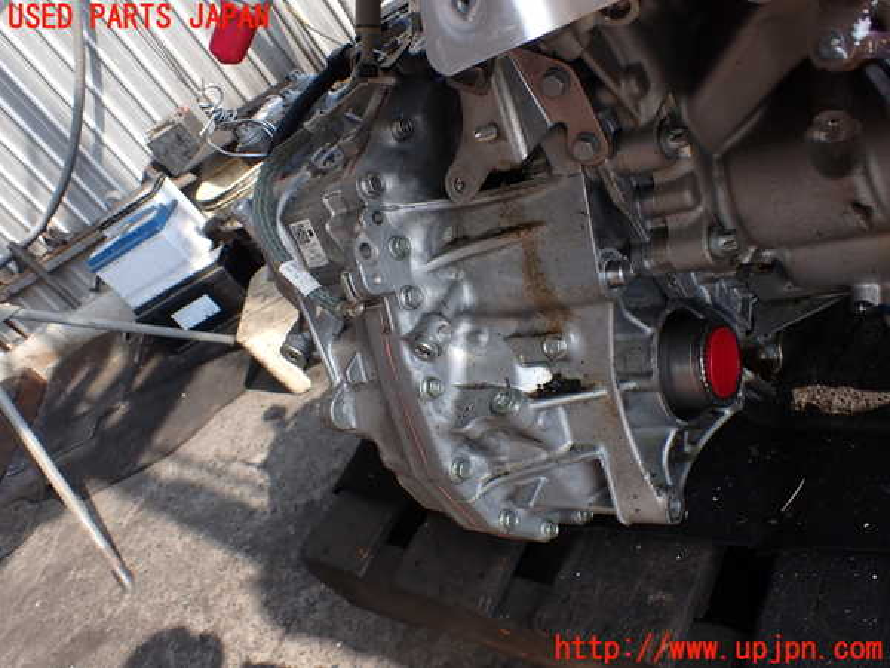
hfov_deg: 60.0
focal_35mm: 30
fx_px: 771
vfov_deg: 46.8
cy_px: 334
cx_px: 445
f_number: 3.2
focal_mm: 5.4
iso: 100
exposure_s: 1/320
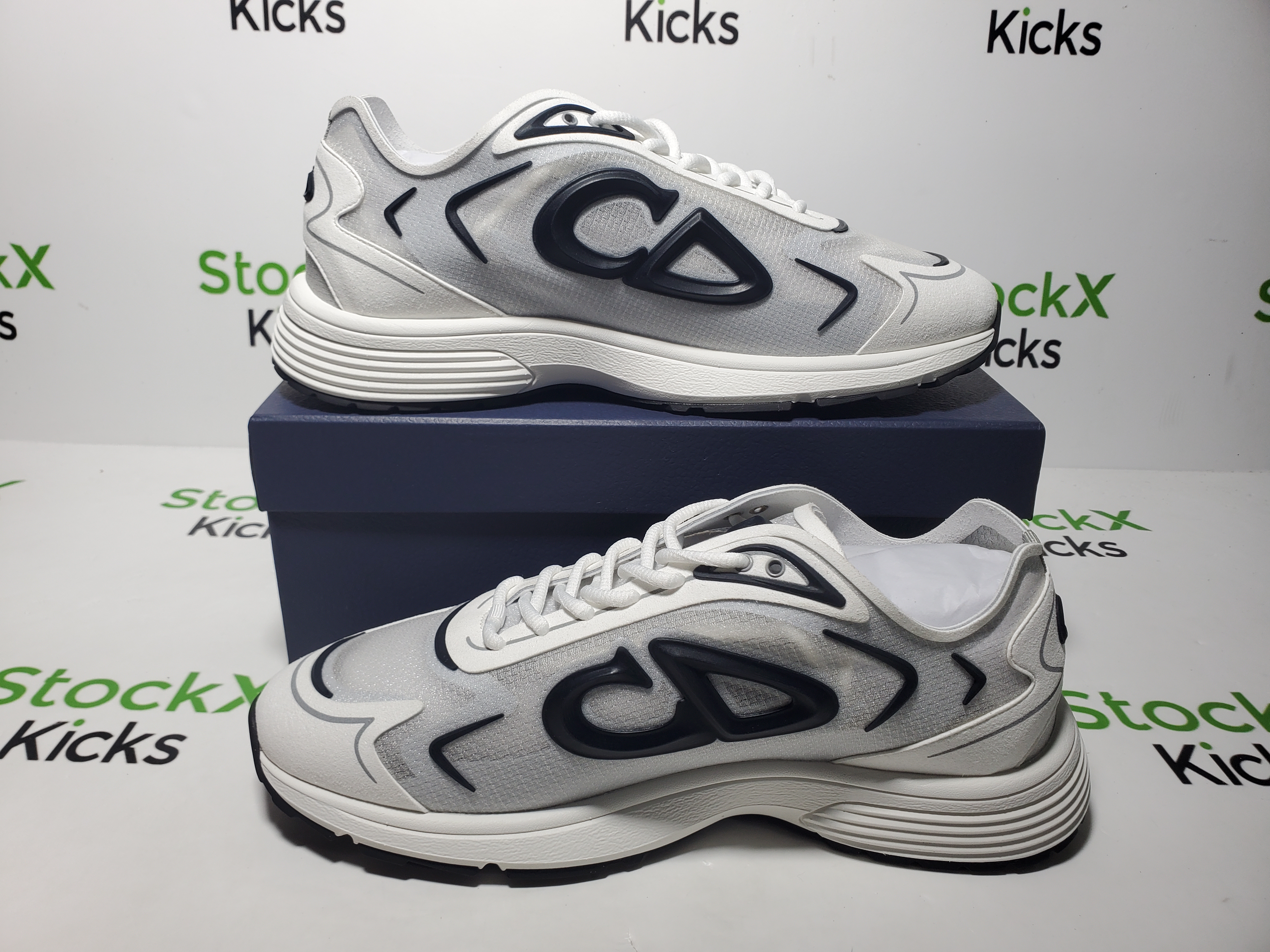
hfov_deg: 67.3
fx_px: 954
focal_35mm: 26
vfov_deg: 53.1
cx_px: 635
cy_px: 476
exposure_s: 1/181
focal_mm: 4.3
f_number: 2.4
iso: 50
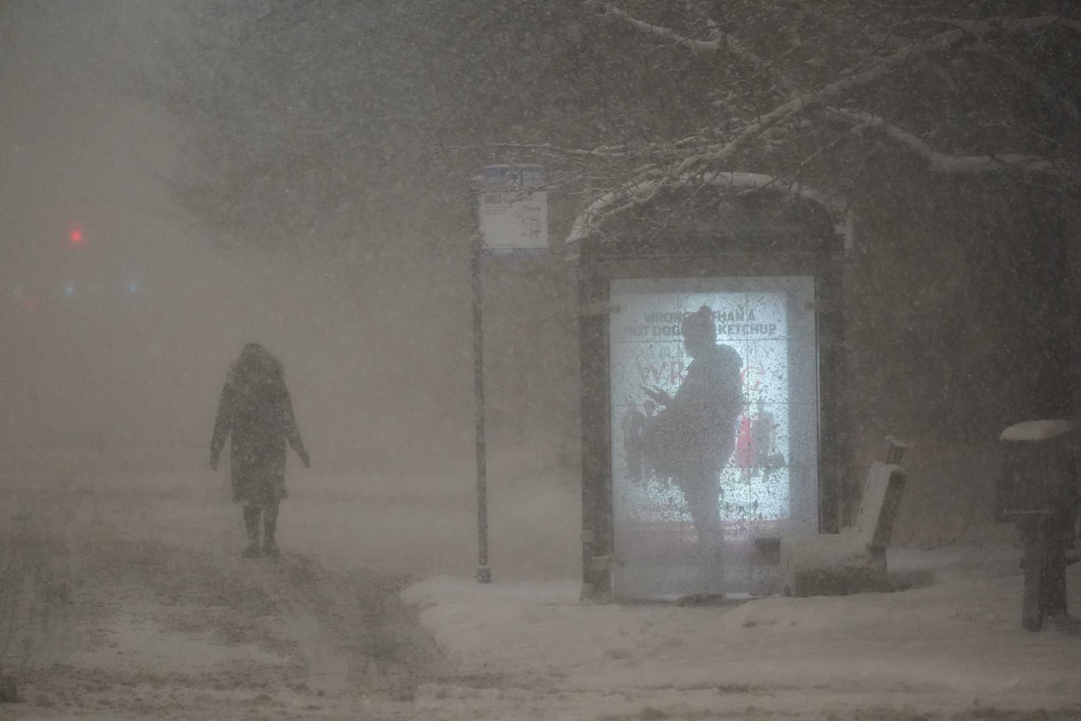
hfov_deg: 5.2
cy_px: 360
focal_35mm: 400
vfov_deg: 3.4
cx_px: 540
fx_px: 12009
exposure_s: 1/200
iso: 12800
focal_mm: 400
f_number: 5.6
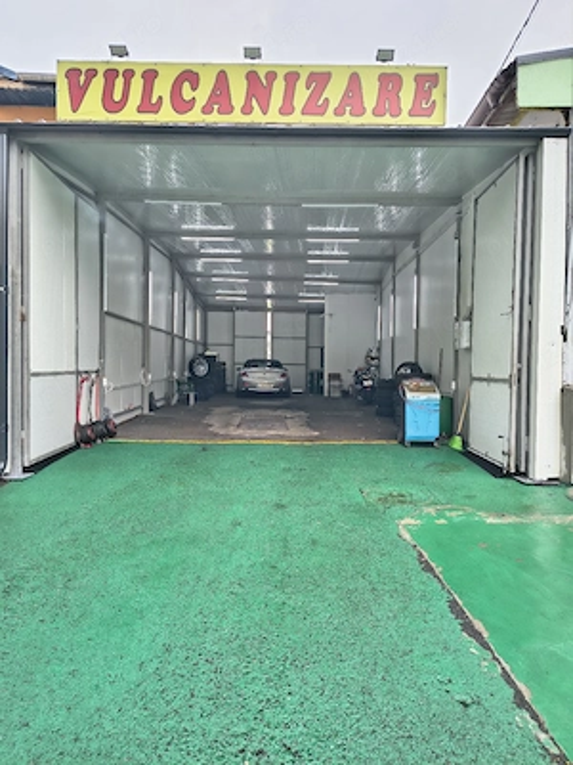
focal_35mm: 24
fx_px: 530
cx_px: 286
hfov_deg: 56.8
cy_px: 382
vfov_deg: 71.6
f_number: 1.8
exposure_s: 1/152
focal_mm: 5.56
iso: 100
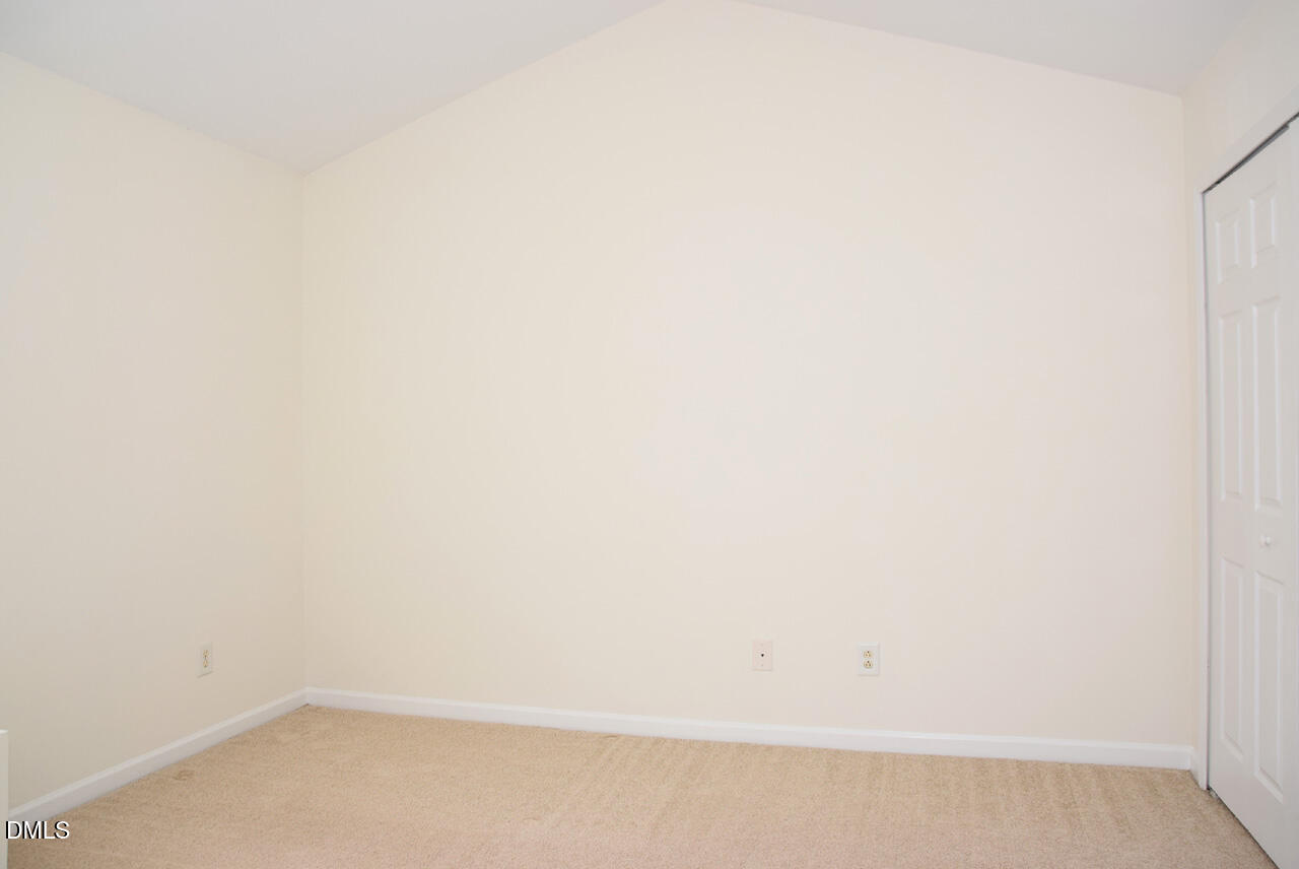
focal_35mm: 26
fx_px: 921
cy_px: 434
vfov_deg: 50.5
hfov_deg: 70.4
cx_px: 650
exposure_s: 1/60
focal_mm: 17
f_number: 4
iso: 450
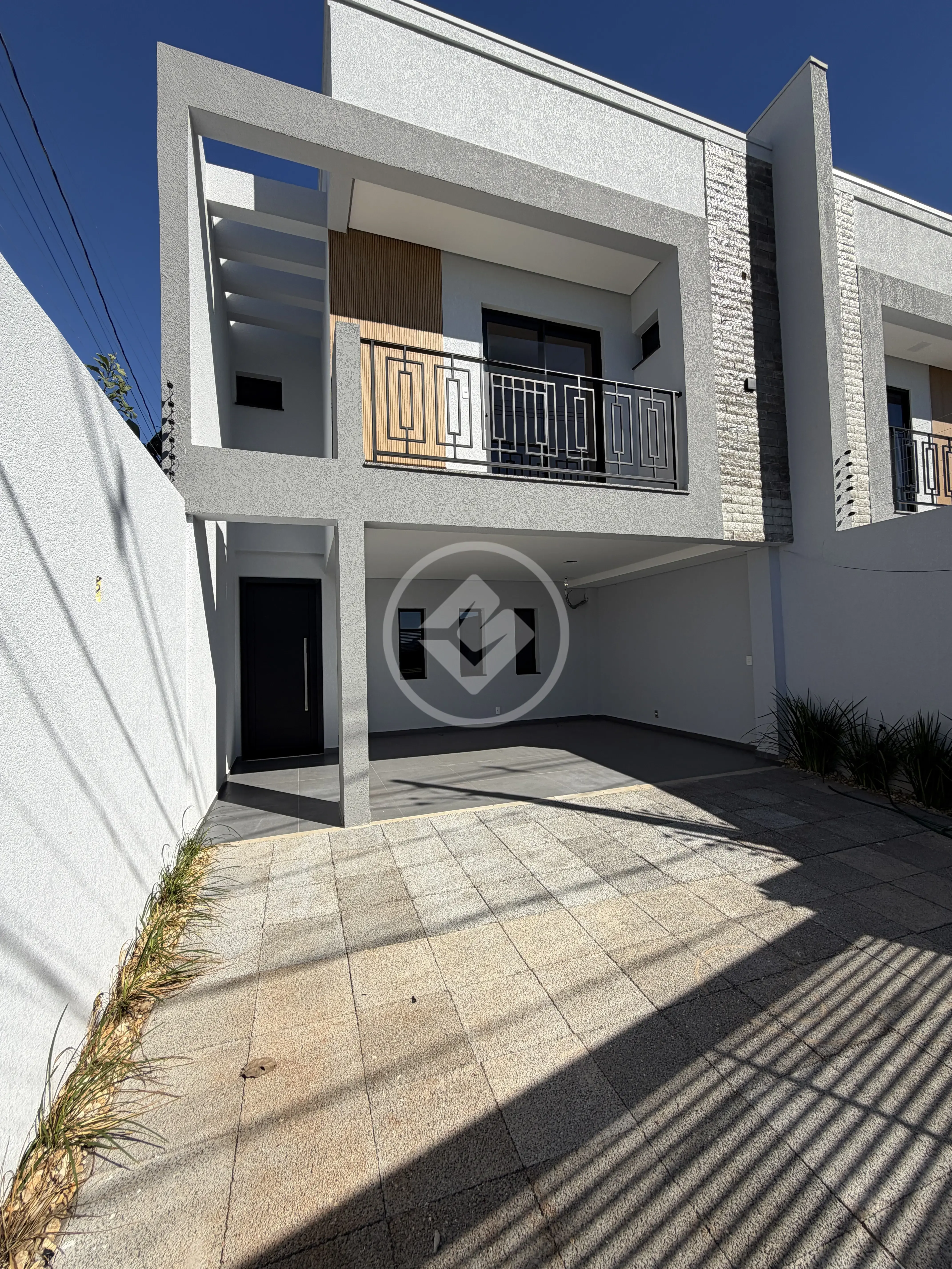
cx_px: 476
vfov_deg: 102.1
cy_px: 634
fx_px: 513
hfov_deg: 85.7
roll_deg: +1.5
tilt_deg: +3.1
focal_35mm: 14
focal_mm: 2.22
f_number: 2.2
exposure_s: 1/1050
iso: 20
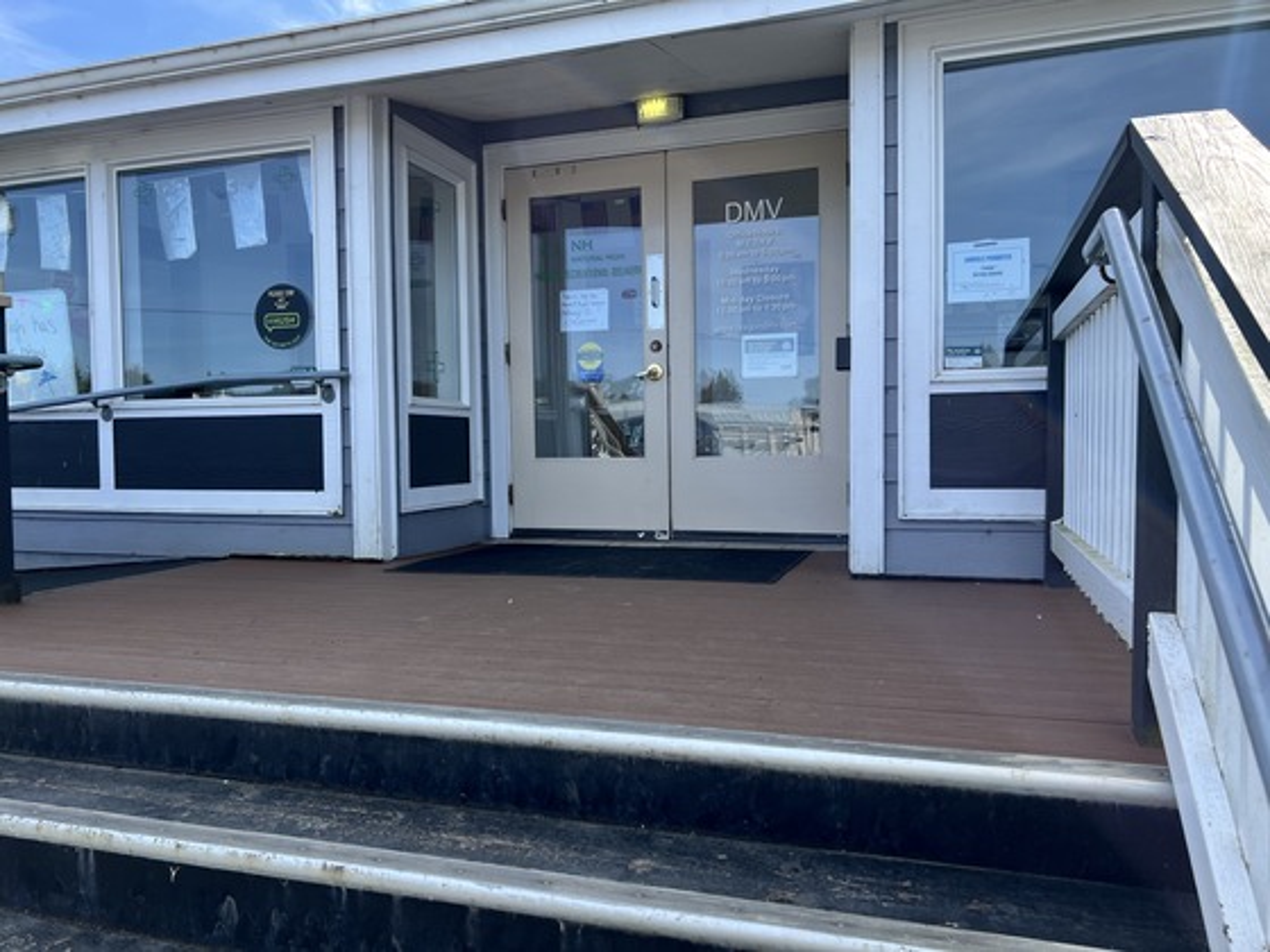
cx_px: 635
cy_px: 476
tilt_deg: -0.7
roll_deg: +1.5
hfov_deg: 67.3
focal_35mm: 26
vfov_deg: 53.1
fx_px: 954
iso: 50
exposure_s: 1/1511
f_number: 1.5
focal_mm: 5.7
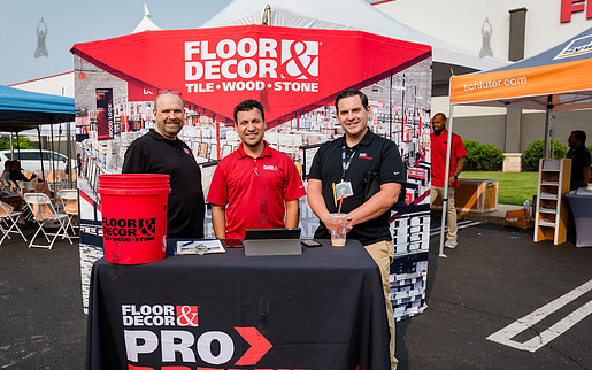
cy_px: 204
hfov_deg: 66.3
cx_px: 263
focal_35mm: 28
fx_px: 452
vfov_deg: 44.5
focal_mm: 24
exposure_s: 1/1000
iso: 200
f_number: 4
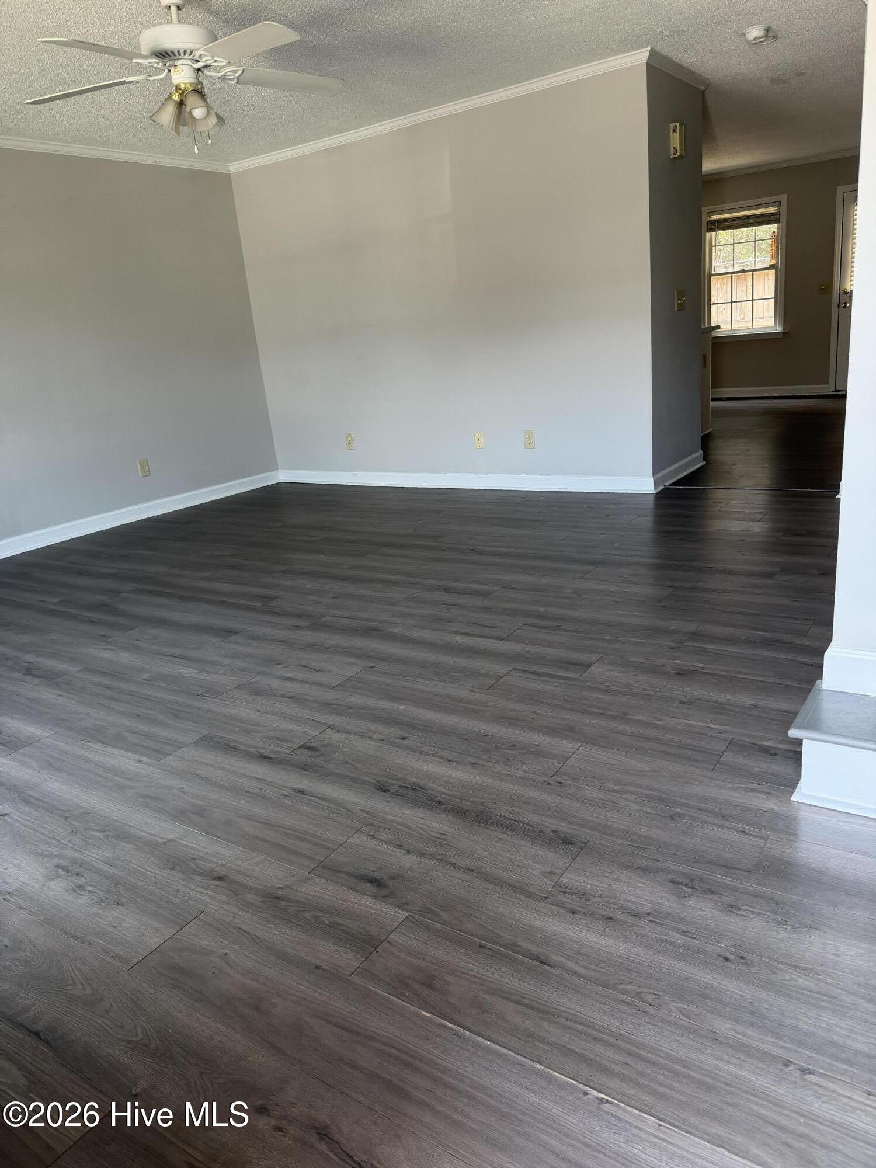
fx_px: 810
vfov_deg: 71.6
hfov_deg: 56.8
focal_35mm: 24
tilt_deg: -17.2
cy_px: 584
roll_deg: +5.7
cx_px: 438
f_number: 1.78
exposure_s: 1/121
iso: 200
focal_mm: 6.76
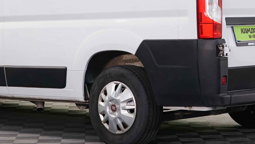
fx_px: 906
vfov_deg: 9.0
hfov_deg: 16.0
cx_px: 106
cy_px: 23
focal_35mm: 134
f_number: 5.6
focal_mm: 47
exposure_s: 1/25
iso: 500
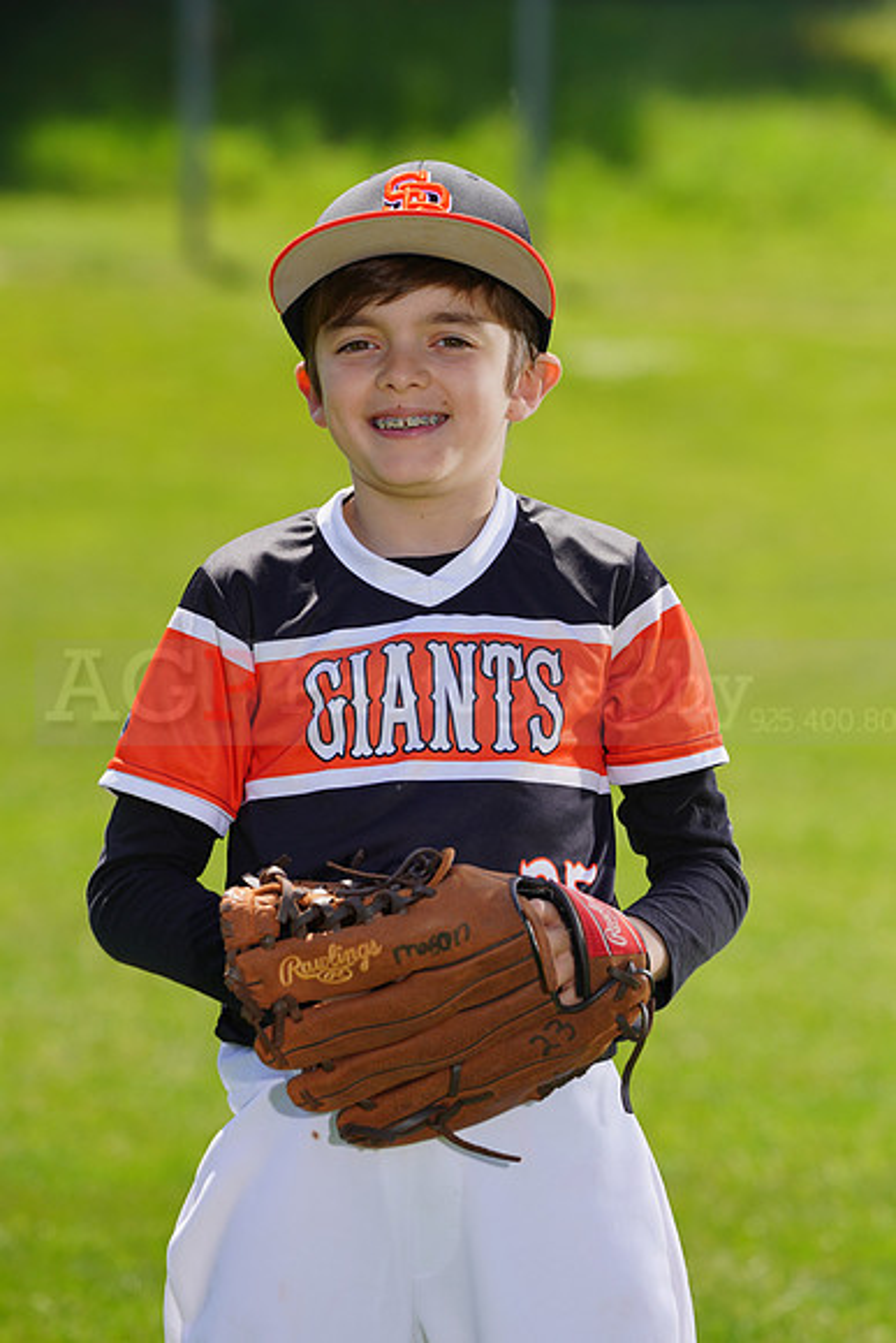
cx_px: 448
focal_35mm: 247
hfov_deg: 5.6
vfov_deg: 8.3
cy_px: 672
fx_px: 9215
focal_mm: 247
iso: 100
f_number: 8
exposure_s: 1/250
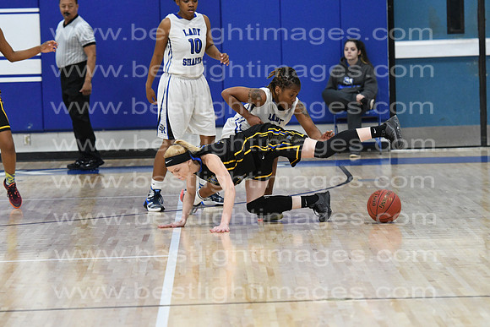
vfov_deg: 6.5
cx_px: 245
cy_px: 164
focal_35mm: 210
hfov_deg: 9.8
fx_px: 2859
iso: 5000
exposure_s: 1/640
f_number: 4
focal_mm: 140
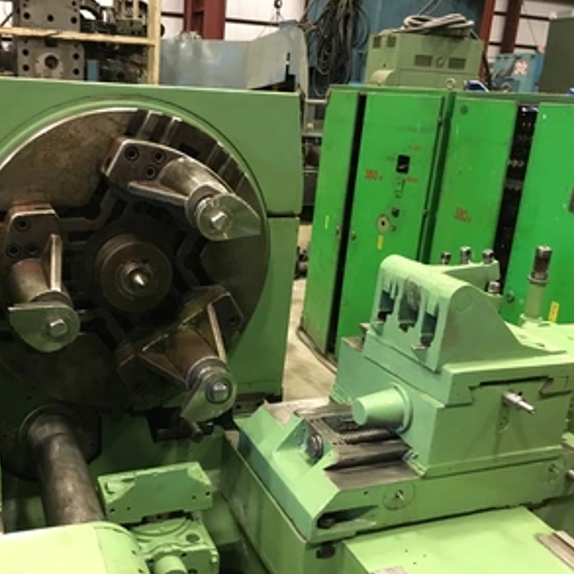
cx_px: 214
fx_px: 657
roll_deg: -3.2
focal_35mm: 35
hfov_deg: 46.8
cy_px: 292
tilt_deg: -18.1
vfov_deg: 47.2
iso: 200
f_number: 2.2
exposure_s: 1/15
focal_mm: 4.15
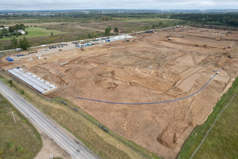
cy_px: 80
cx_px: 119
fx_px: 145
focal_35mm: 22
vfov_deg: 57.2
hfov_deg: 78.6
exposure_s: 1/1000
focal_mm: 8.38
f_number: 2.8
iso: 110
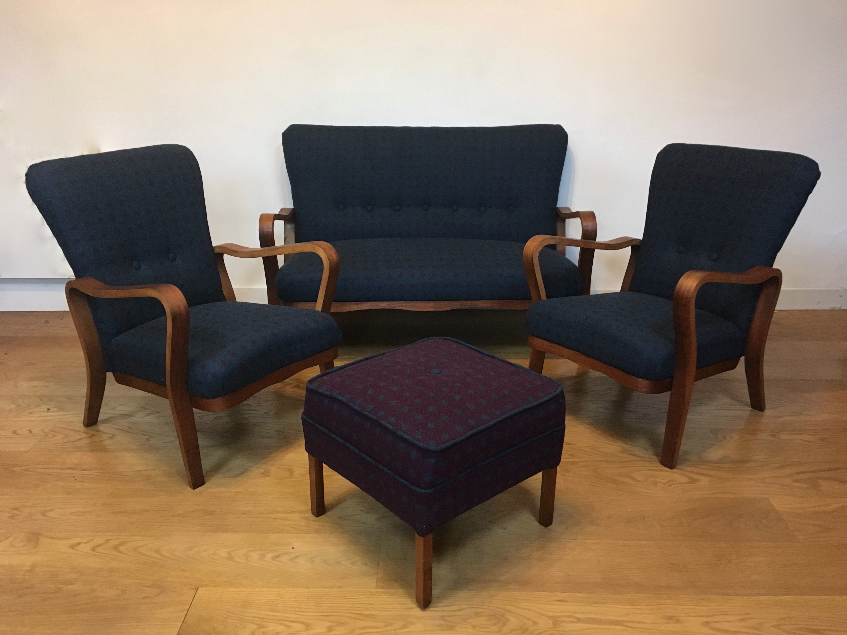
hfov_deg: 61.7
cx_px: 424
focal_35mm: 29
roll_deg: +0.6
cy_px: 318
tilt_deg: -20.4
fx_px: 710
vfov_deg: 48.2
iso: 250
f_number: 2.2
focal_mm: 4.15
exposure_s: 1/17
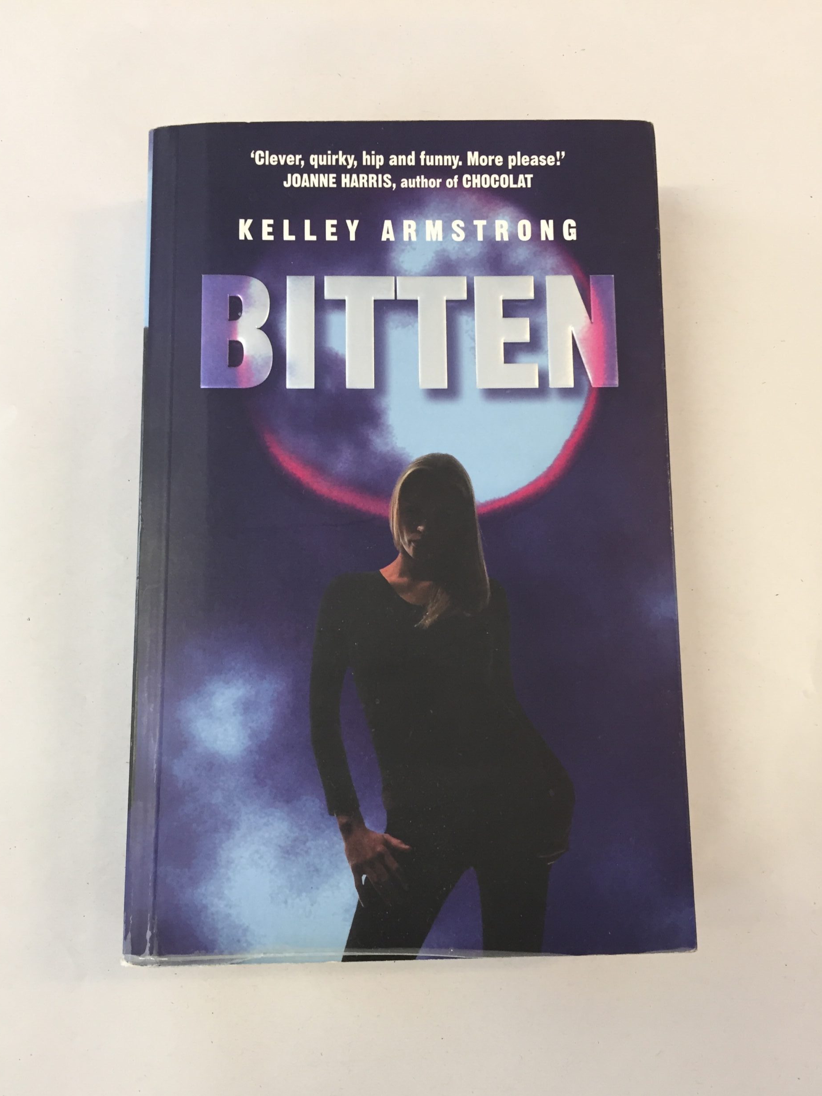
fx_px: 950
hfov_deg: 46.8
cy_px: 566
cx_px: 398
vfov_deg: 60.0
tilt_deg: -81.5
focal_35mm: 30
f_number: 2.2
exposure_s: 1/33
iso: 125
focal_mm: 4.15
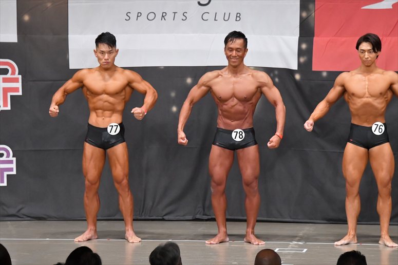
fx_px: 2232
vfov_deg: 6.8
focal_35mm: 202
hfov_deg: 10.2
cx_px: 199
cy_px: 132
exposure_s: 1/400
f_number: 5.6
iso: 6400
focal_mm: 135
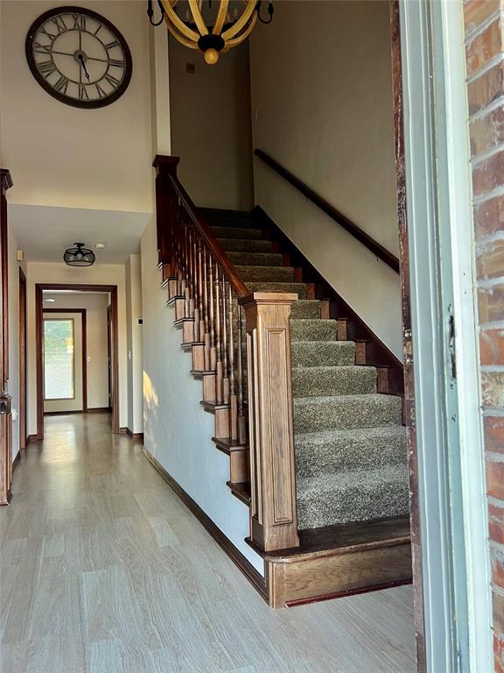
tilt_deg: +3.0
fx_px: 505
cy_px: 336
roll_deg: +0.9
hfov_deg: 53.1
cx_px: 252
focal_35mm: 26
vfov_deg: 67.3
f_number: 1.5
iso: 125
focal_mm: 5.7
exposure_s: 1/60
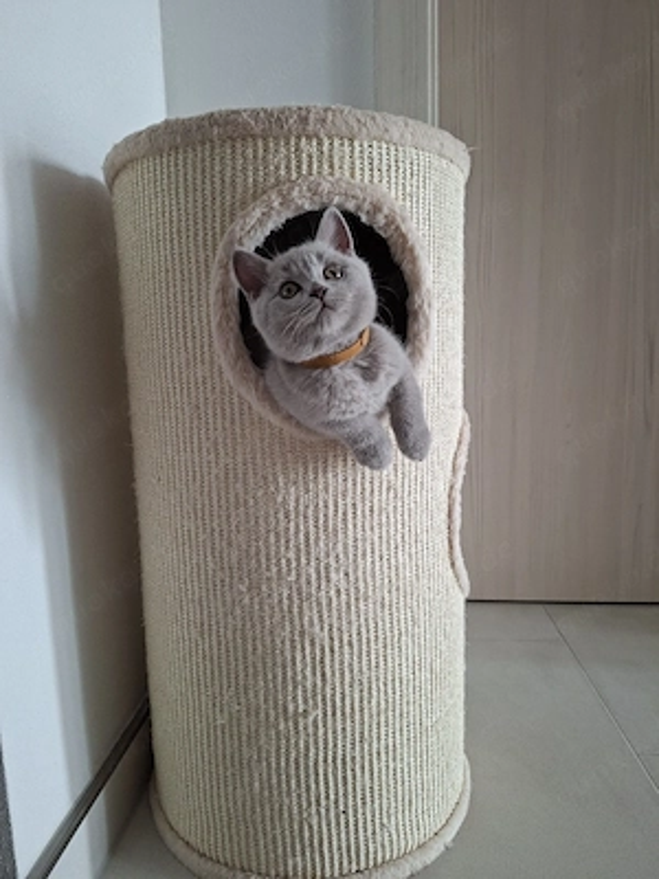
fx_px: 584
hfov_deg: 58.9
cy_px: 440
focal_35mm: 23
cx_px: 330
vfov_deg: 73.9
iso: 320
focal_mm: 5.54
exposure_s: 1/100
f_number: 1.8
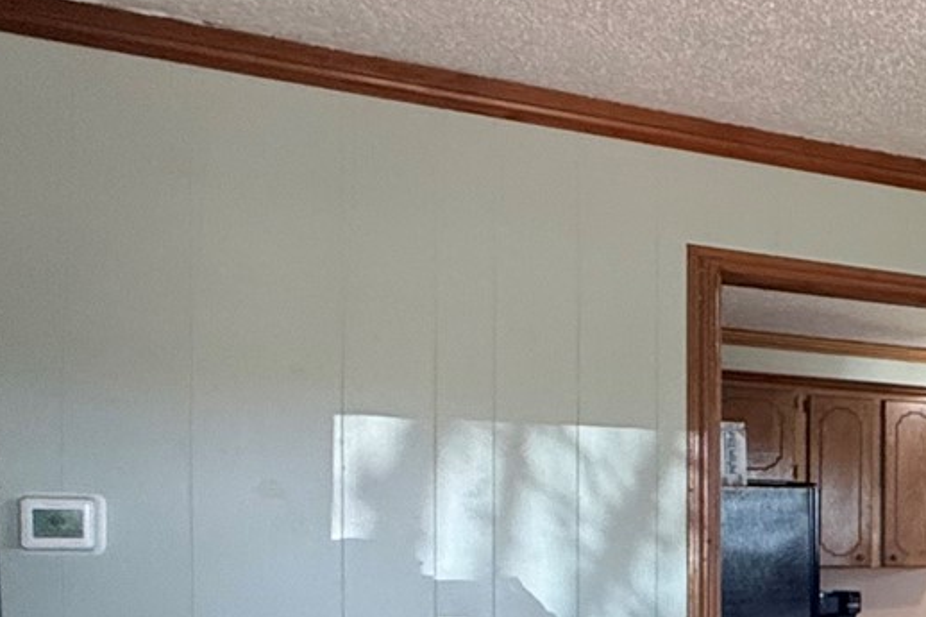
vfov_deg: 24.2
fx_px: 1388
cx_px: 1621
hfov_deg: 22.8
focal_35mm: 54
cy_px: 574
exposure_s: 1/120
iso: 400
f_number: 2.2
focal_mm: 2.22
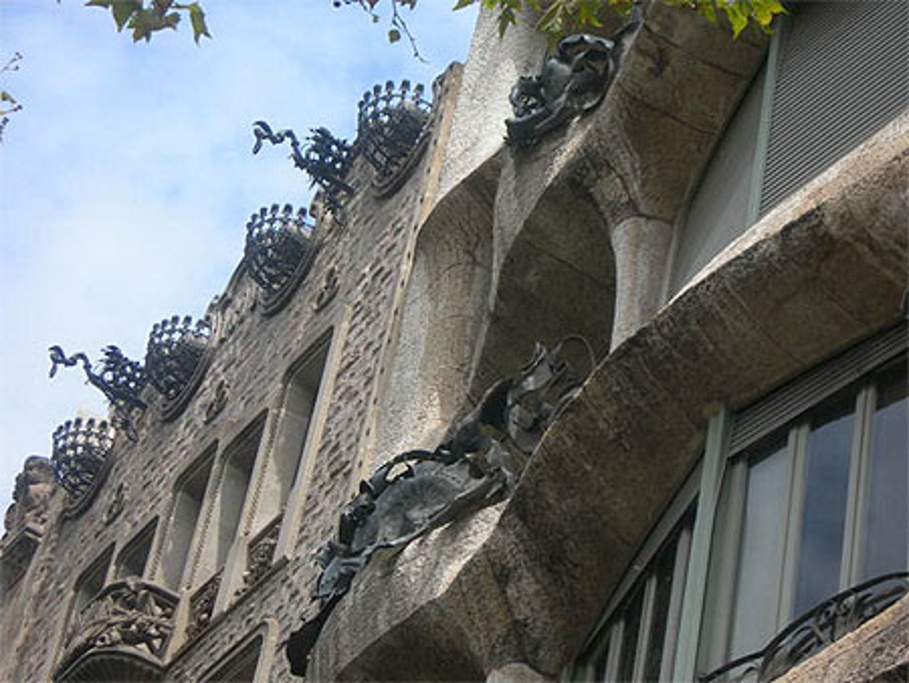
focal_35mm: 114
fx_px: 2995
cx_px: 454
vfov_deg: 13.0
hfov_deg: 17.3
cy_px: 342
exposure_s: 1/301
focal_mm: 23.4
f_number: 4.9
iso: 50
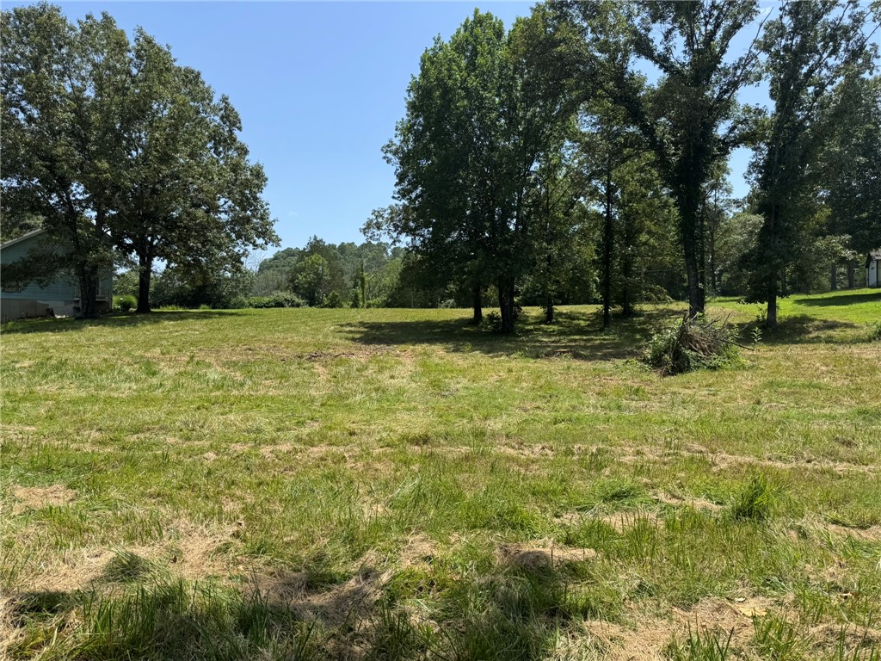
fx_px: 611
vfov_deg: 56.8
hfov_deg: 71.6
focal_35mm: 24
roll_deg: -0.6
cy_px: 330
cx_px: 440
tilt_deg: +3.1
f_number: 1.78
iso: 80
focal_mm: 6.76
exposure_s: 1/2959
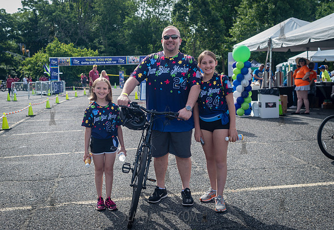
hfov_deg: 49.4
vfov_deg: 35.1
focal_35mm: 39
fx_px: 363
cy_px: 105
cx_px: 162
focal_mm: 35
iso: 200
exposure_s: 1/640
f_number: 4
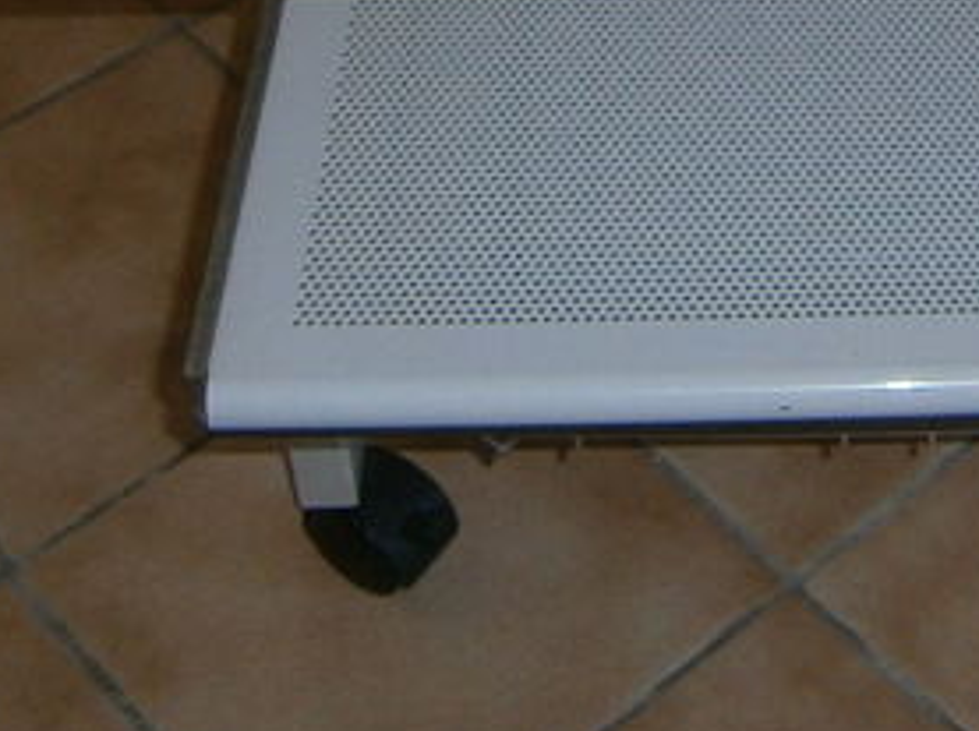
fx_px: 2655
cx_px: 986
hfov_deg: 20.2
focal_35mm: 94
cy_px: -353
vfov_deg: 14.6
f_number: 2.8
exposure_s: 1/30
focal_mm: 4.7
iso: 125
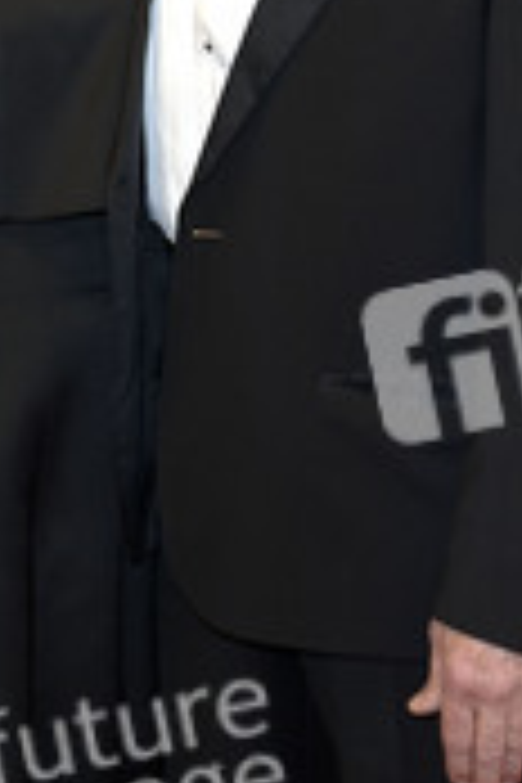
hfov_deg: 9.2
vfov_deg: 13.7
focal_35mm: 149
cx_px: 184
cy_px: 112
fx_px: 3240
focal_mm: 65
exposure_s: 1/250
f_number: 6.3
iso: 400
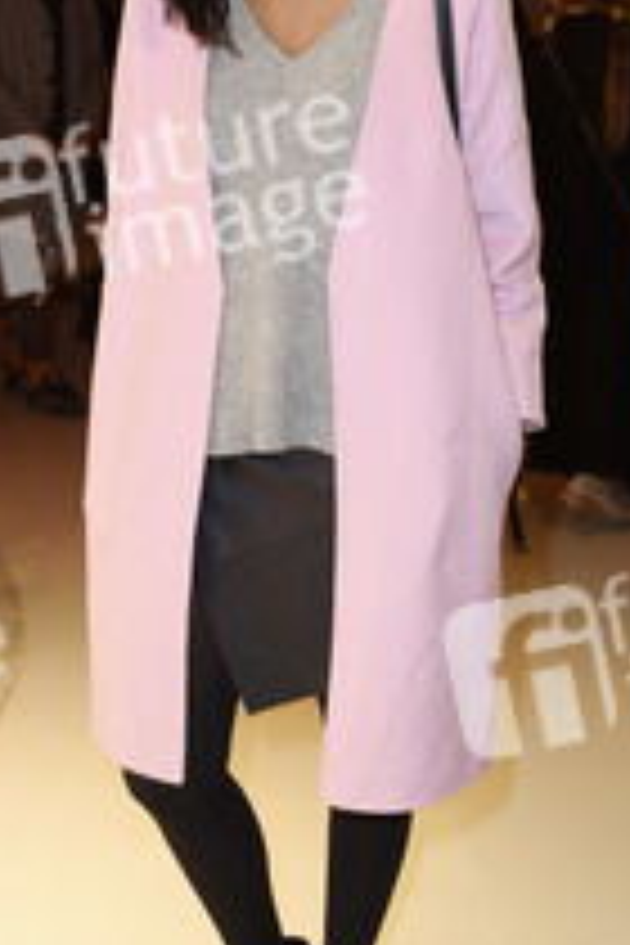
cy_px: 428
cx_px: 266
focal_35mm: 59
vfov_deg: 33.9
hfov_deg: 23.0
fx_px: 1549
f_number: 5.6
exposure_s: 1/80
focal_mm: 31
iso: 800
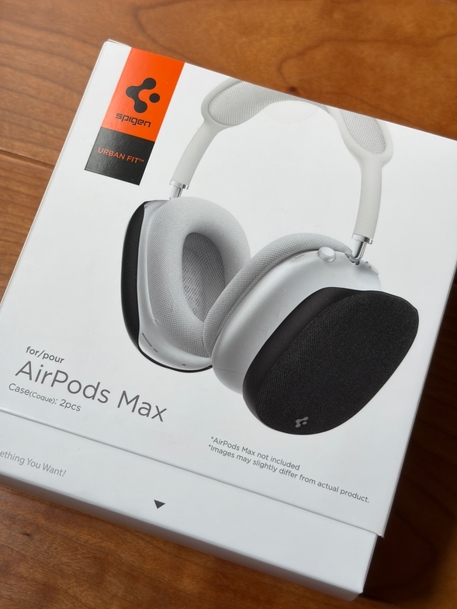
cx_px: 230
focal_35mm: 53
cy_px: 306
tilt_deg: -75.0
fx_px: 933
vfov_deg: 36.2
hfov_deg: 27.5
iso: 40
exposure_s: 1/121
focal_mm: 5.96
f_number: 1.6
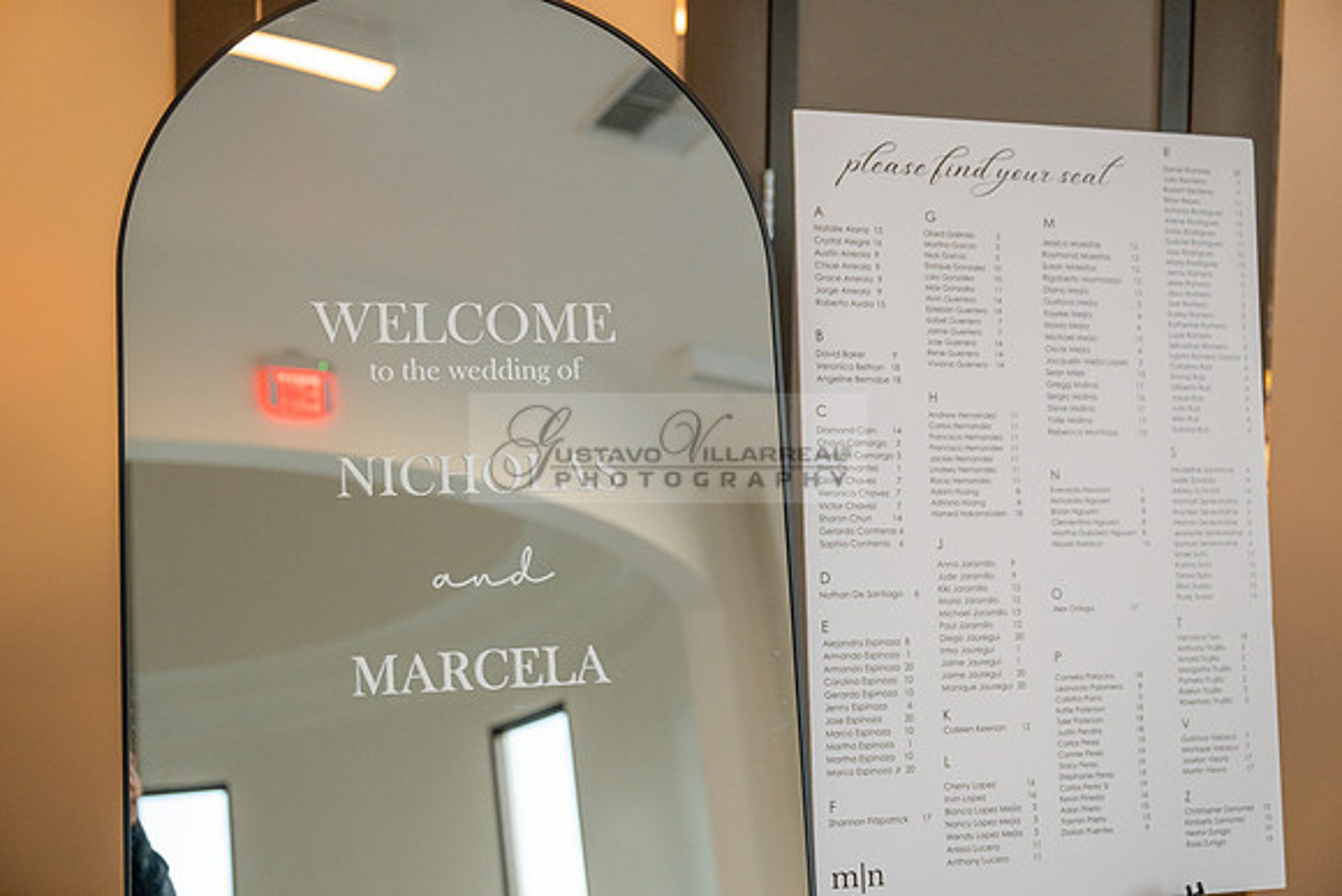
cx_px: 671
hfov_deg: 38.9
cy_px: 448
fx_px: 1902
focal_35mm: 51
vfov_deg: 26.5
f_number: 4
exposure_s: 1/160
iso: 1000
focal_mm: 51
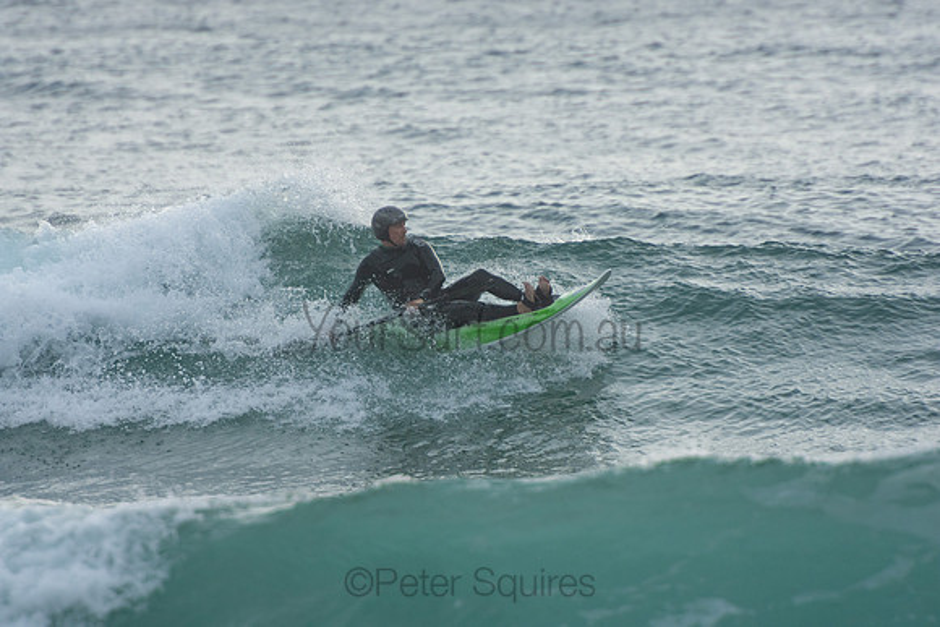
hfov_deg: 3.4
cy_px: 314
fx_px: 15670
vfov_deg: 2.3
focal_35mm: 600
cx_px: 470
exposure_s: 1/1000
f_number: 5.6
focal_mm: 400
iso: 360
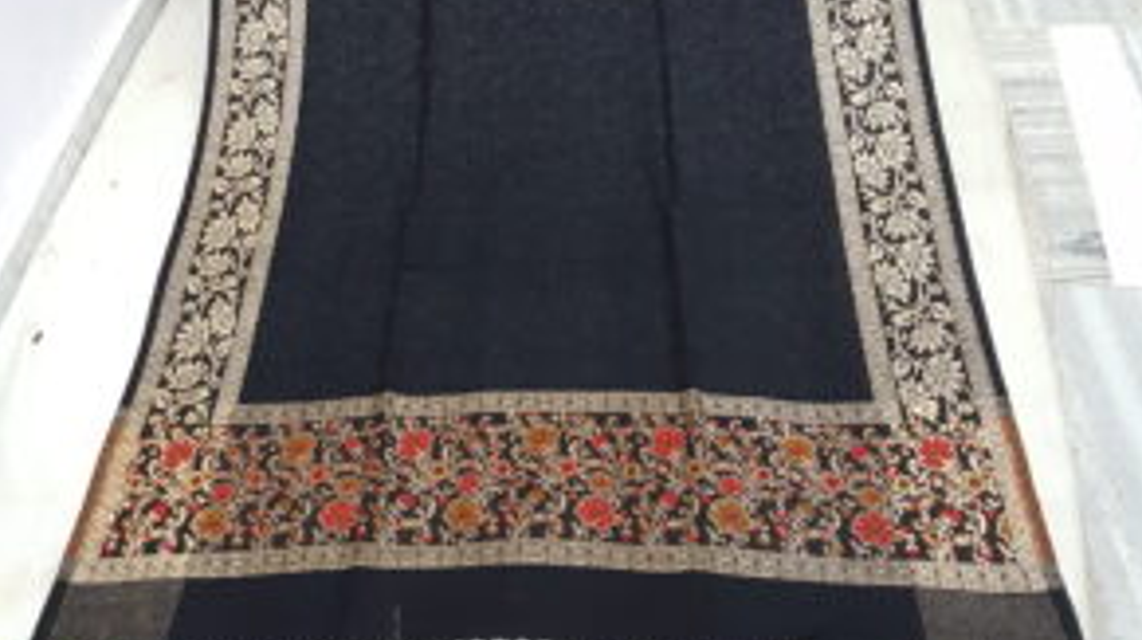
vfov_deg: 27.4
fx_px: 1180
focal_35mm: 39
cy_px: -86
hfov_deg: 51.6
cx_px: 585
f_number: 1.7
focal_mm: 4.2
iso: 250
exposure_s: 1/25
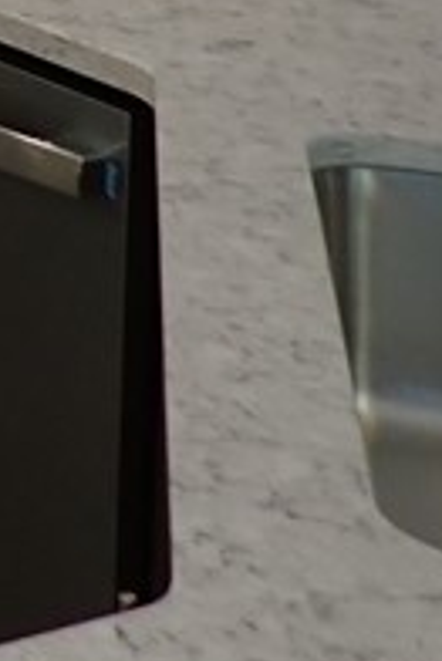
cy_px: -476
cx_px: -1005
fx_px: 2500
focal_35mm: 136
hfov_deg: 8.2
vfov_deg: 13.7
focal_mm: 4.5
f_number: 2
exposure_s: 1/100
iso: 200
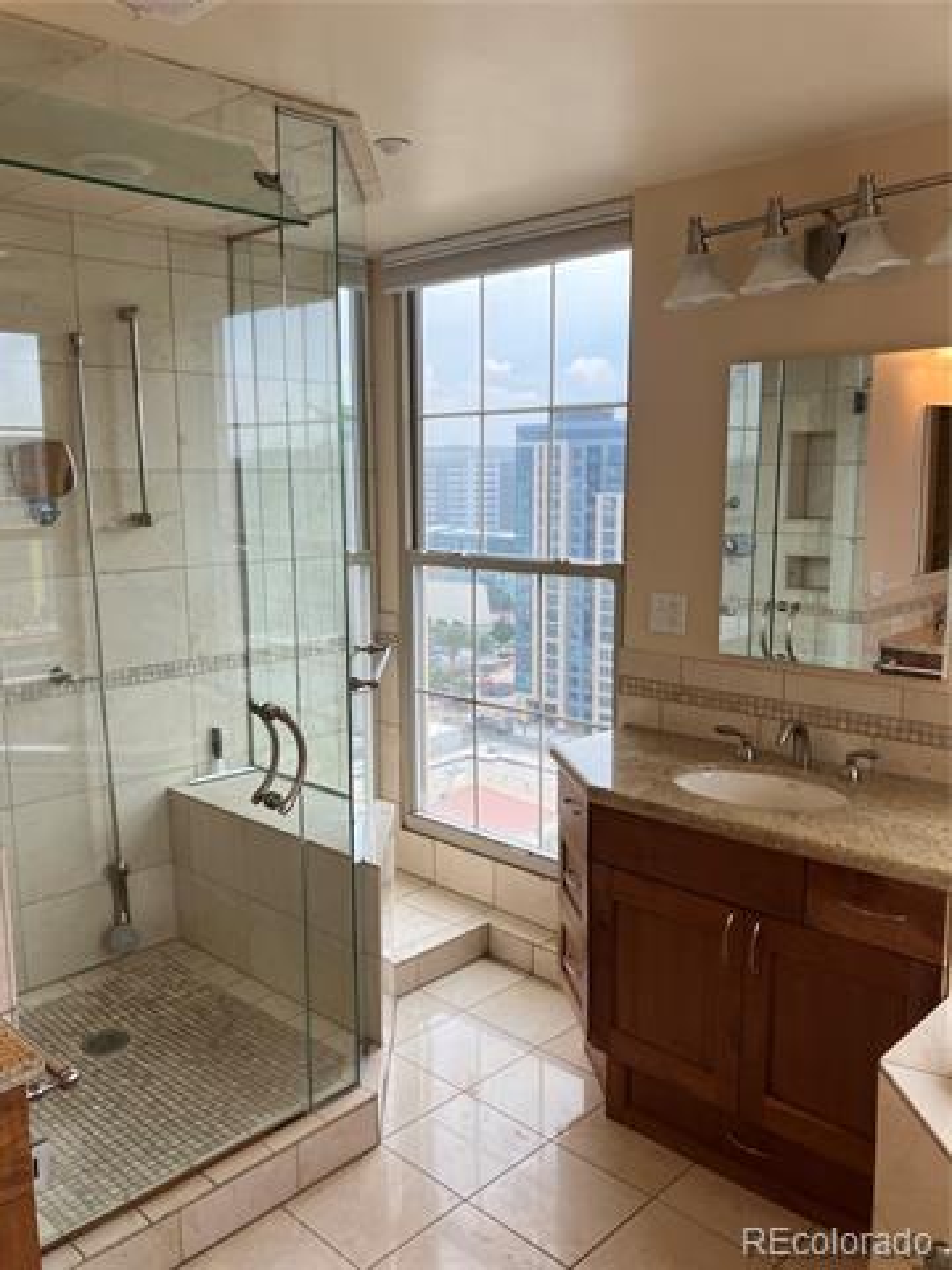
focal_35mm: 28
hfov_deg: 49.7
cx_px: 476
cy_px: 635
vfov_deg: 63.4
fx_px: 1027
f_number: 1.8
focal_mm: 3.99
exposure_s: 1/120
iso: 32
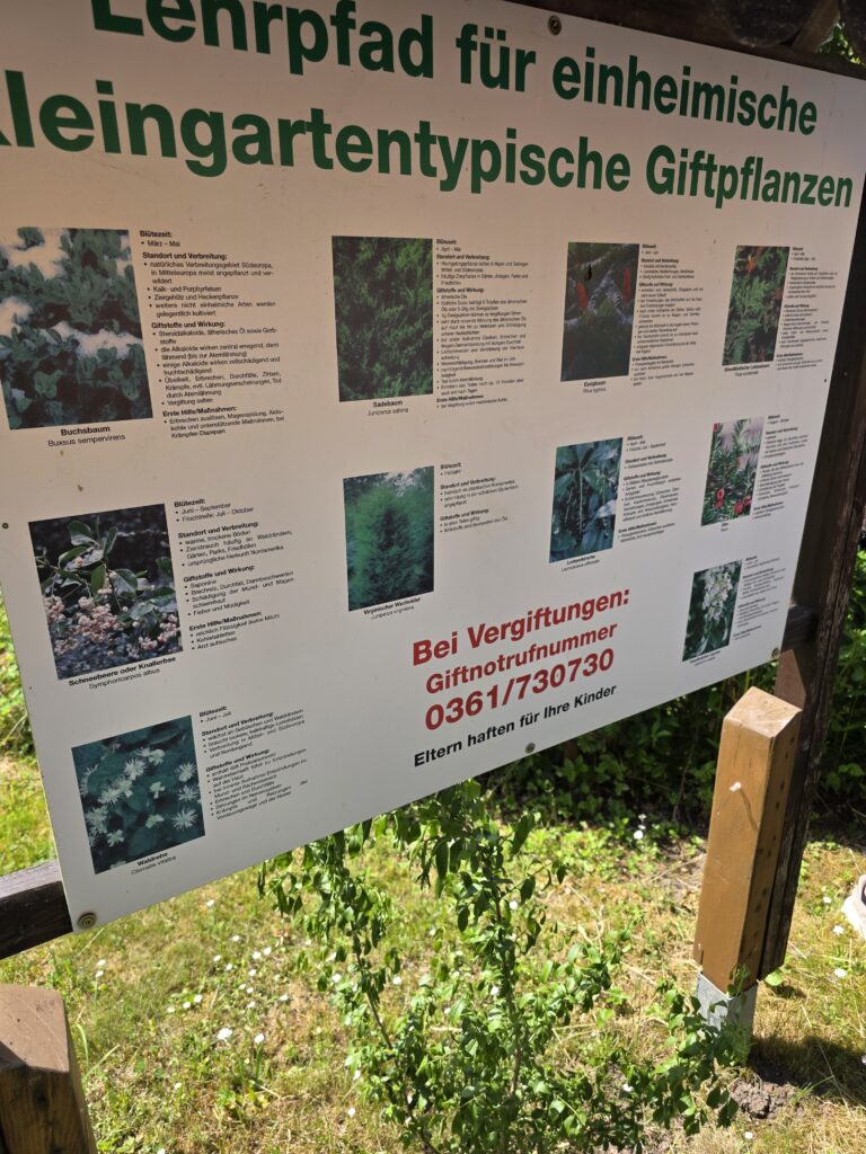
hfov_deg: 58.9
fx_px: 767
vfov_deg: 73.9
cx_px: 433
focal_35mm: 23
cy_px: 577
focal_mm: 6.3
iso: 80
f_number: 1.7
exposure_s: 1/2105
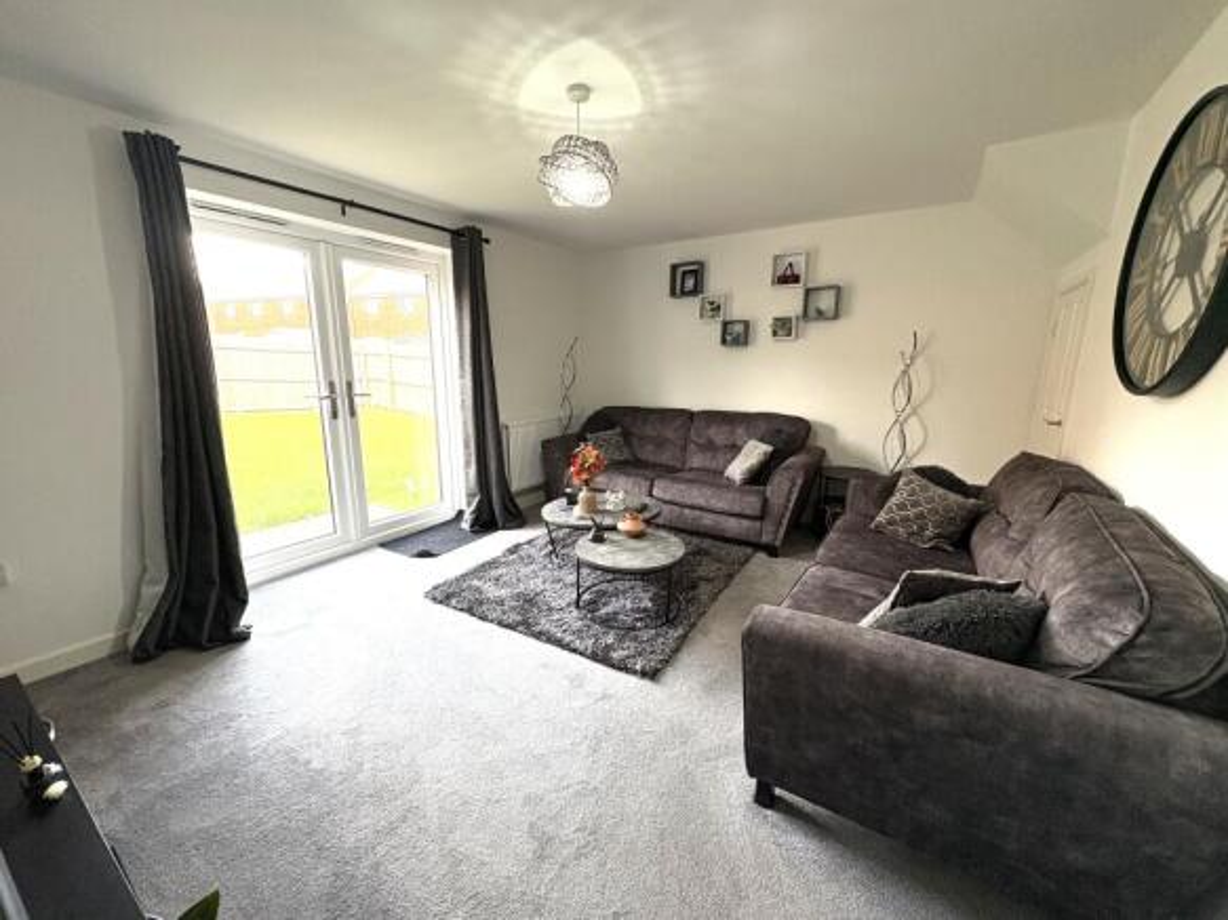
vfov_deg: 85.7
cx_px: 614
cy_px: 460
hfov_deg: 102.1
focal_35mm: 14
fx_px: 497
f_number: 2.2
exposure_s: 1/99
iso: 160
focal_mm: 2.22
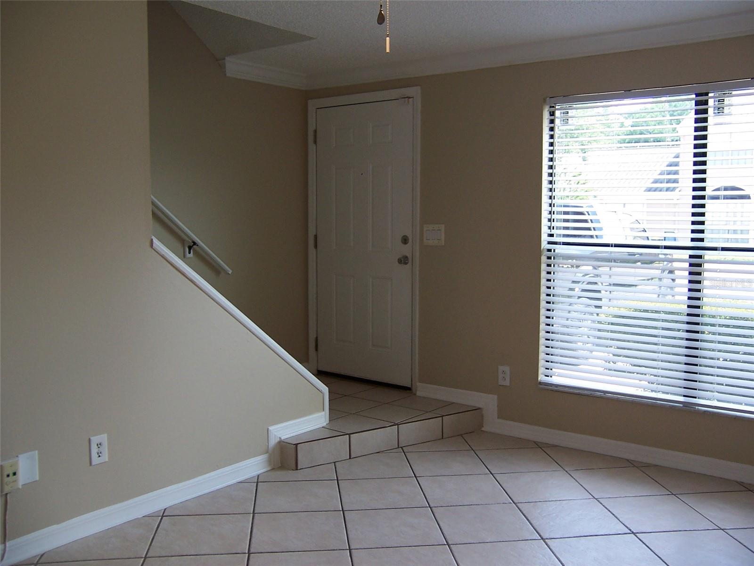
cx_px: 377
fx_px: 719
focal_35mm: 33
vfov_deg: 42.9
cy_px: 283
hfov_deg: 55.4
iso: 80
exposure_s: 1/60
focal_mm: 5.5
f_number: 2.8
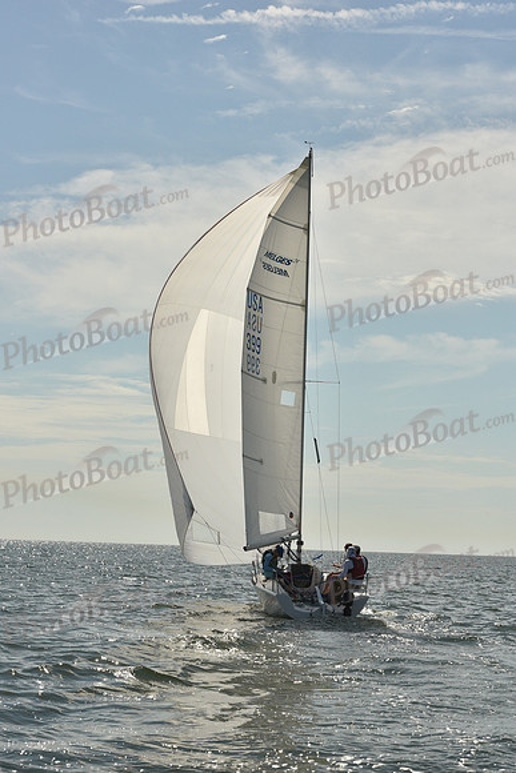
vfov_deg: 28.8
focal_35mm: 70
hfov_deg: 19.5
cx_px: 258
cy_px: 386
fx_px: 1504
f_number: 10
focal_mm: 70
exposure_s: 1/2000
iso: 320
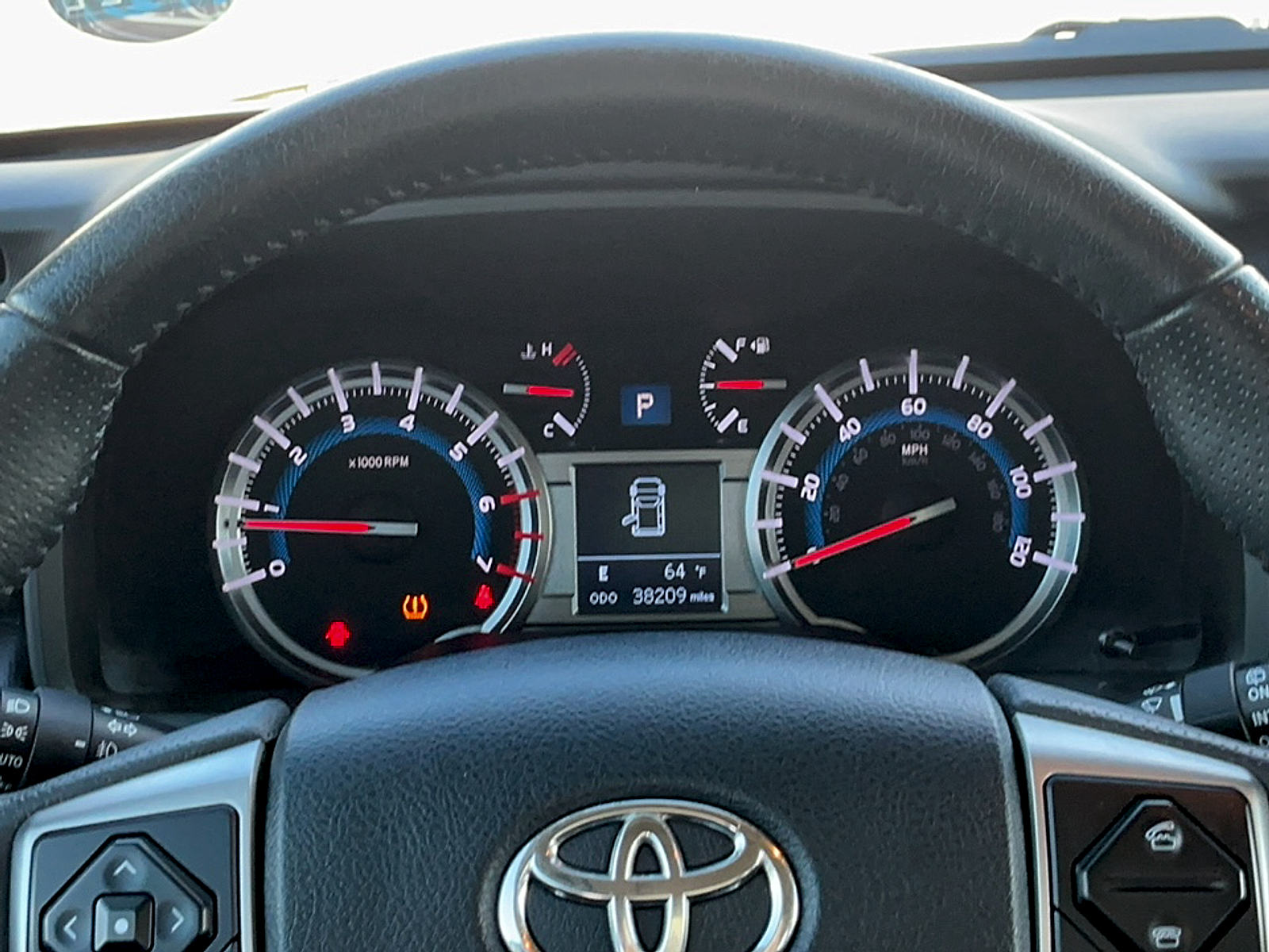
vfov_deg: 32.2
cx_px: 634
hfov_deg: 42.1
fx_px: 1650
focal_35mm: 45
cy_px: 476
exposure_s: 1/60
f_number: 1.8
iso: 50
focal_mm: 3
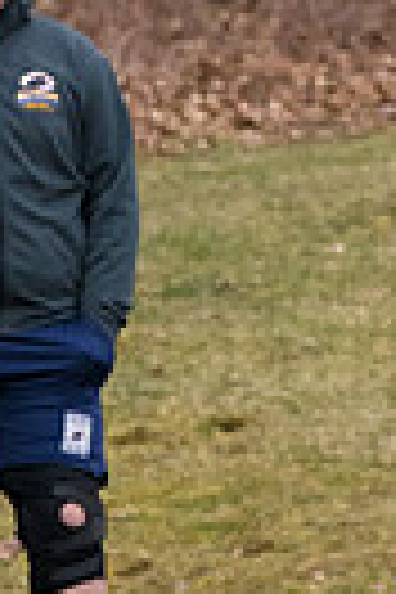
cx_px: 646
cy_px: 292
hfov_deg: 1.6
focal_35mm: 871
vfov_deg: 2.4
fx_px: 14370
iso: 2000
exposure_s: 1/2000
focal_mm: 170
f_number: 5
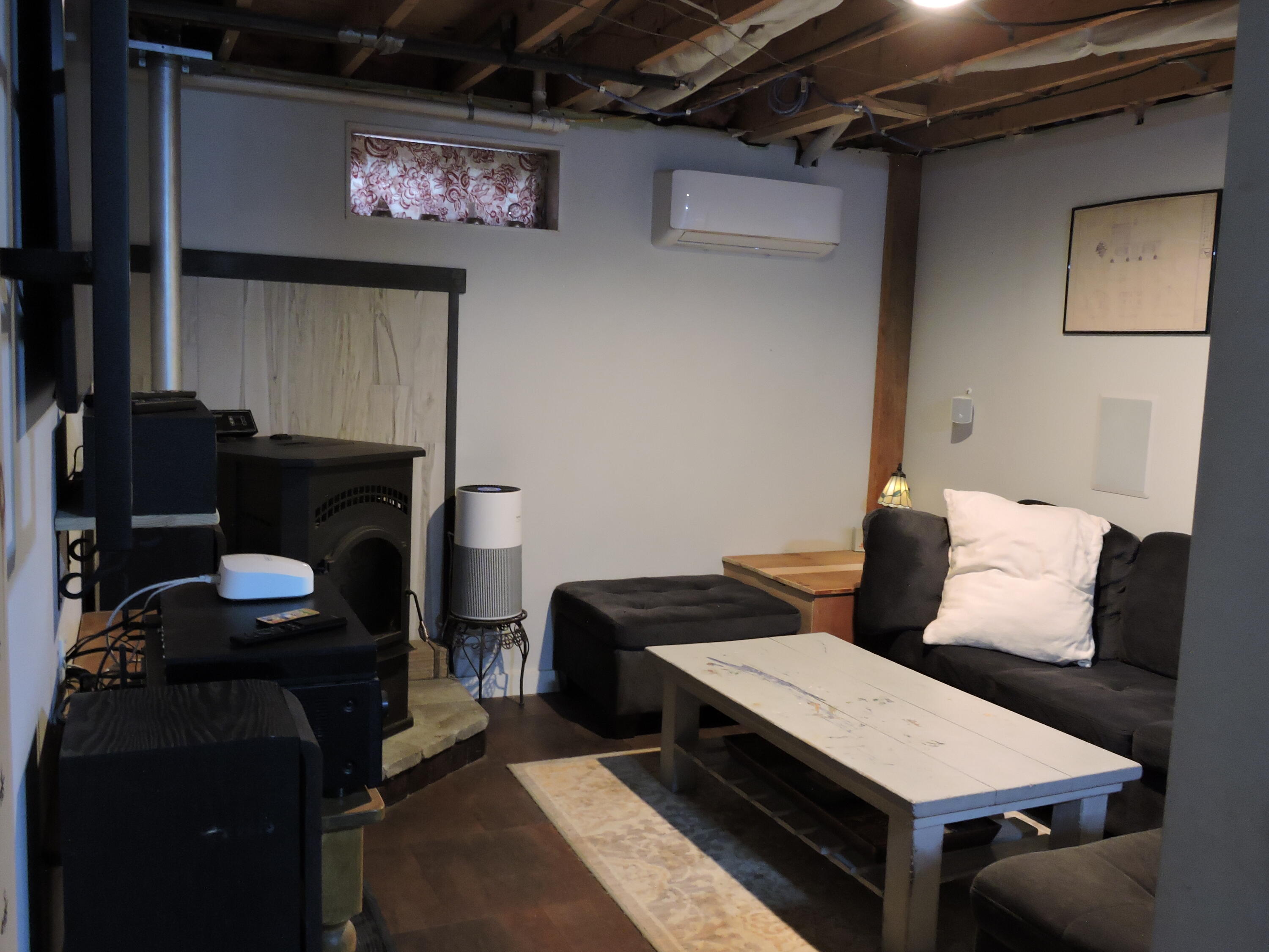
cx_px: 634
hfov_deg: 60.0
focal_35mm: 30
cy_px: 476
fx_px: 1100
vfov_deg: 46.8
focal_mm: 5.4
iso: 560
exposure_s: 1/8
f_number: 3.5
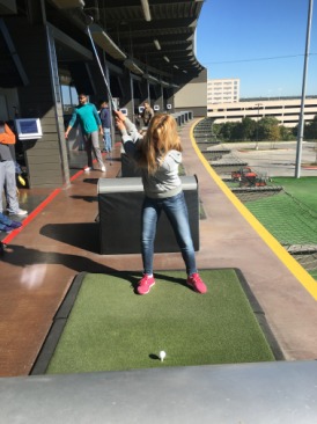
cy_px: 212
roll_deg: +3.4
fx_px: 355
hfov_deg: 48.2
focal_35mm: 29
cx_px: 158
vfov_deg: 61.7
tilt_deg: -16.2
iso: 25
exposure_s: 1/1183
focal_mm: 4.15
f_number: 2.2
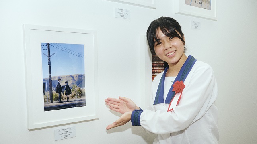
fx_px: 228
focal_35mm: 34
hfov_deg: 58.7
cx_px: 130
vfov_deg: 35.0
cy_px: 86
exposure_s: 1/200
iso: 250
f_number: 8
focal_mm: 31.5
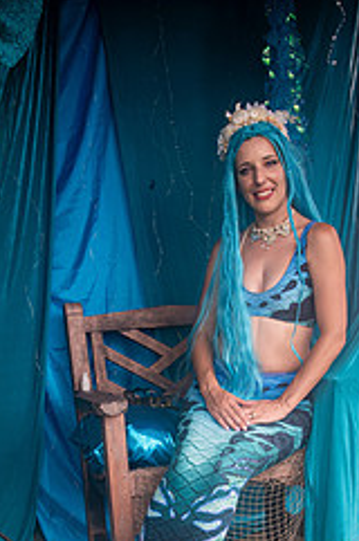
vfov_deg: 34.1
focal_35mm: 56
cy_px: 469
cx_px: 169
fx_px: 840
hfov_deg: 24.1
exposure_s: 1/80
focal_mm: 30
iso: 400
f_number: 14
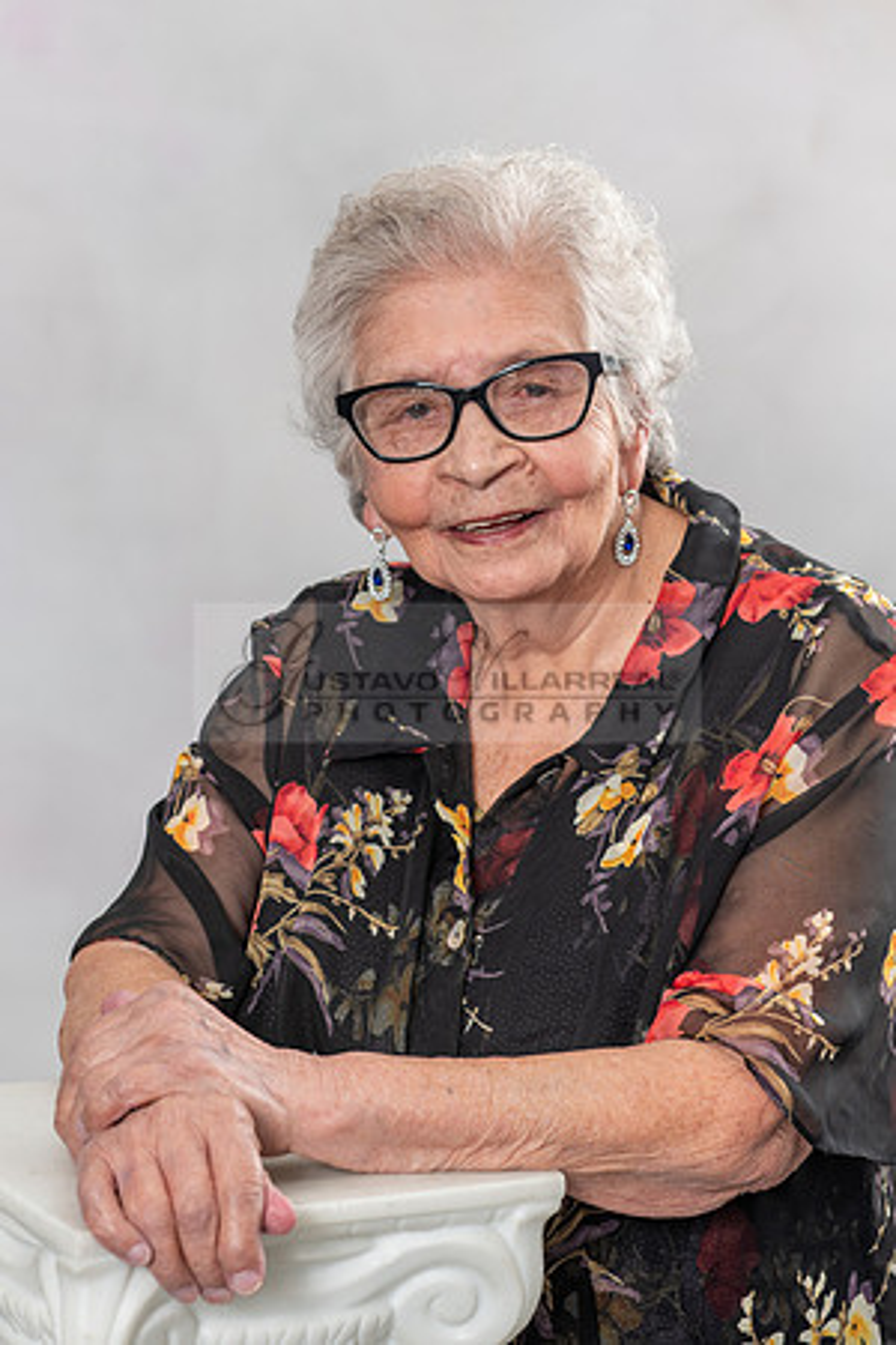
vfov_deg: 20.8
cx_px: 468
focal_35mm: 98
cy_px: 685
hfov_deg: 14.0
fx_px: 3661
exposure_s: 1/125
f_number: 5.6
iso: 200
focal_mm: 62
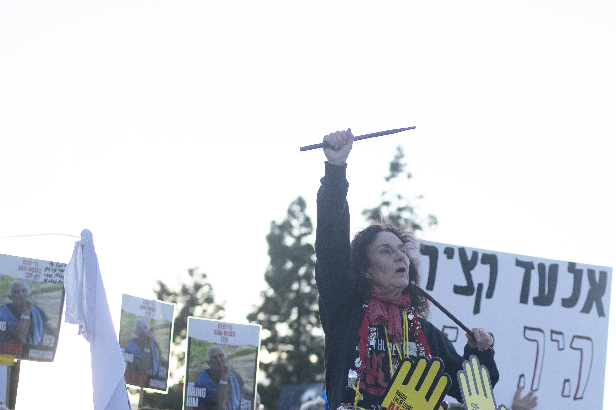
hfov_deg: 24.7
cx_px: 547
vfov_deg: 16.8
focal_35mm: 80
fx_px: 1369
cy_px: 388
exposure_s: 1/2500
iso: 400
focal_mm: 35
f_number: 2
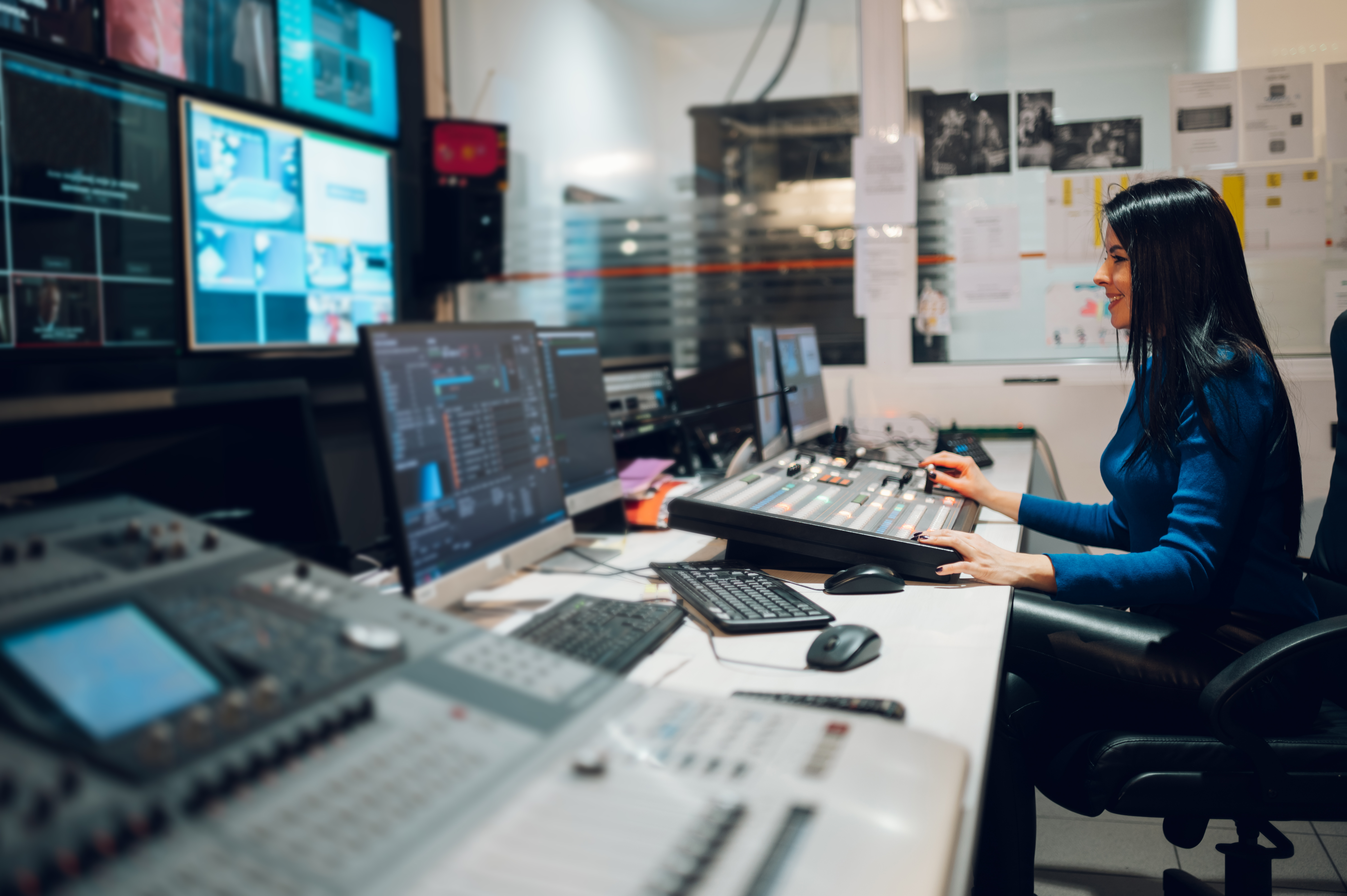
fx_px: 1309
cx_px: 674
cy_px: 448
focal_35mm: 35
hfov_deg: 54.5
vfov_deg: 37.8
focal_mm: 35
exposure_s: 1/60
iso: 250
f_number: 1.4
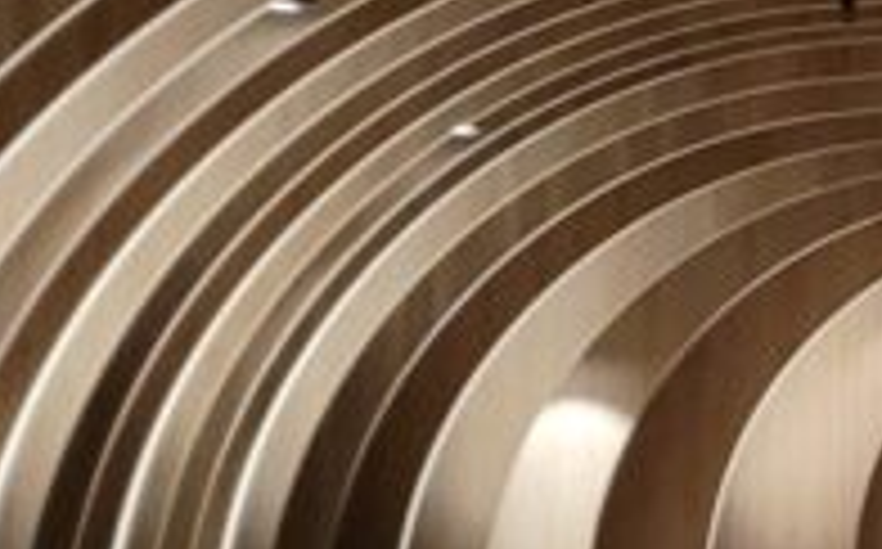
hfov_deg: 11.4
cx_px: 2268
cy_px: 342
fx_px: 3457
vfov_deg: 9.1
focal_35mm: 144
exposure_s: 1/25
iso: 800
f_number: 1.8
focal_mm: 5.4
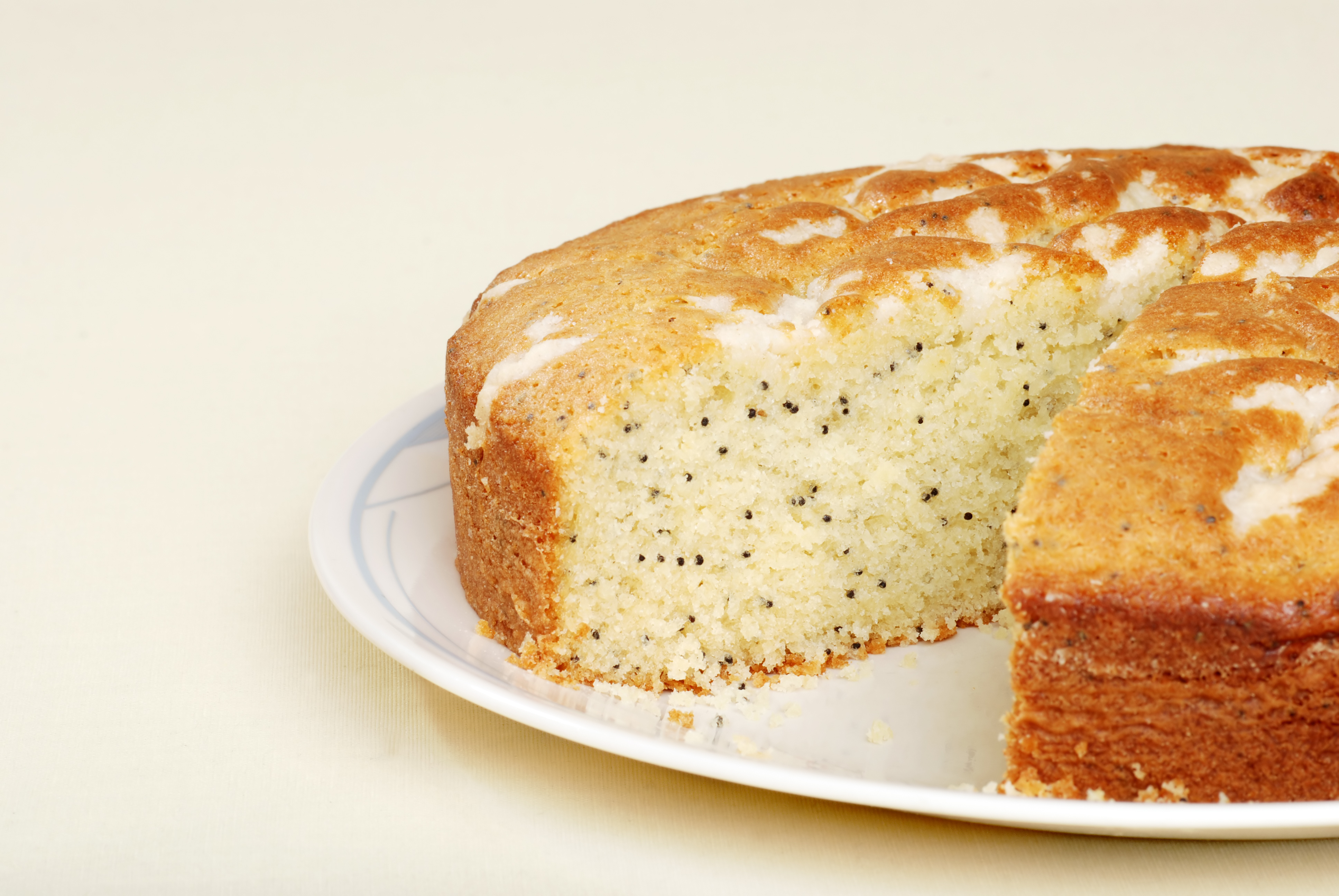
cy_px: 448
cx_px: 670
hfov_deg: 15.2
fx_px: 5027
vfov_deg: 10.2
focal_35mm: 135
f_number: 18
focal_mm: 90
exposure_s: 1/200
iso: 100
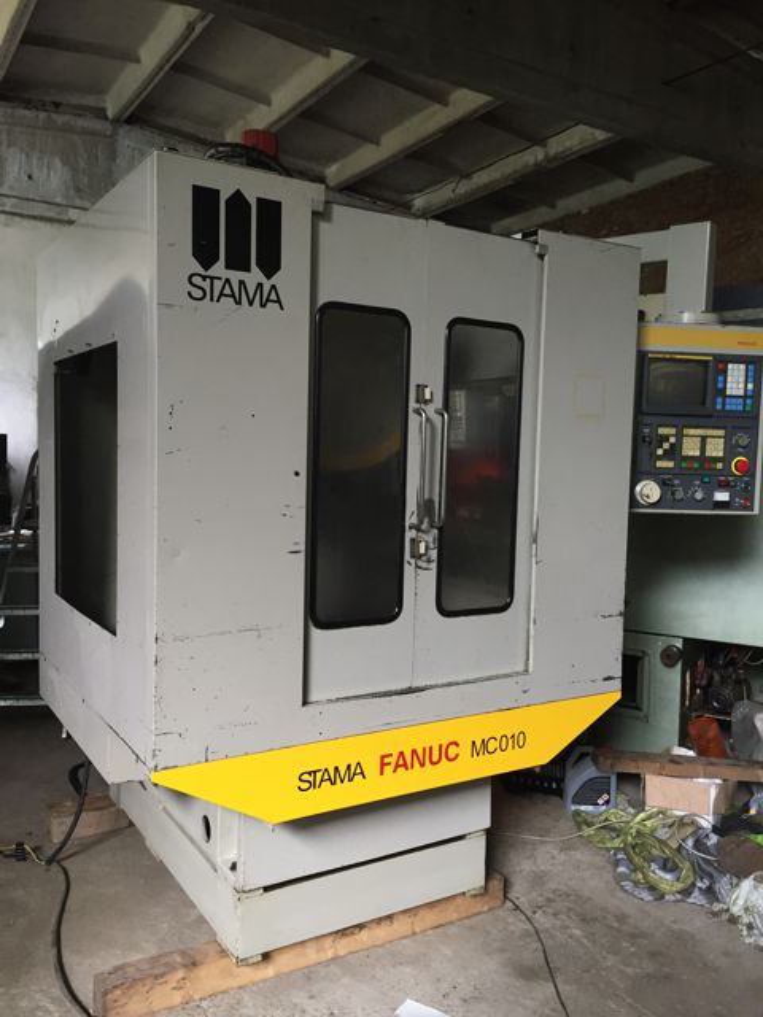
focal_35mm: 29
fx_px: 852
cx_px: 382
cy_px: 508
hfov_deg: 48.2
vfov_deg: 61.7
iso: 64
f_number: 2.2
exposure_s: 1/33
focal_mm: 4.15
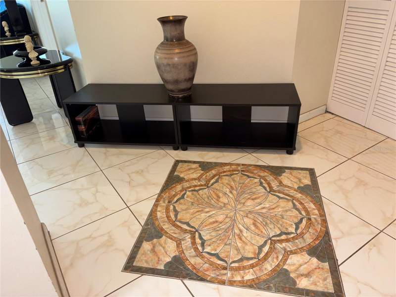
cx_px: 198
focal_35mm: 26
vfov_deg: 53.1
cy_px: 148
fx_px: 297
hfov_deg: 67.3
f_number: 1.6
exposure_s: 1/22
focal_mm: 5.96
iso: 50
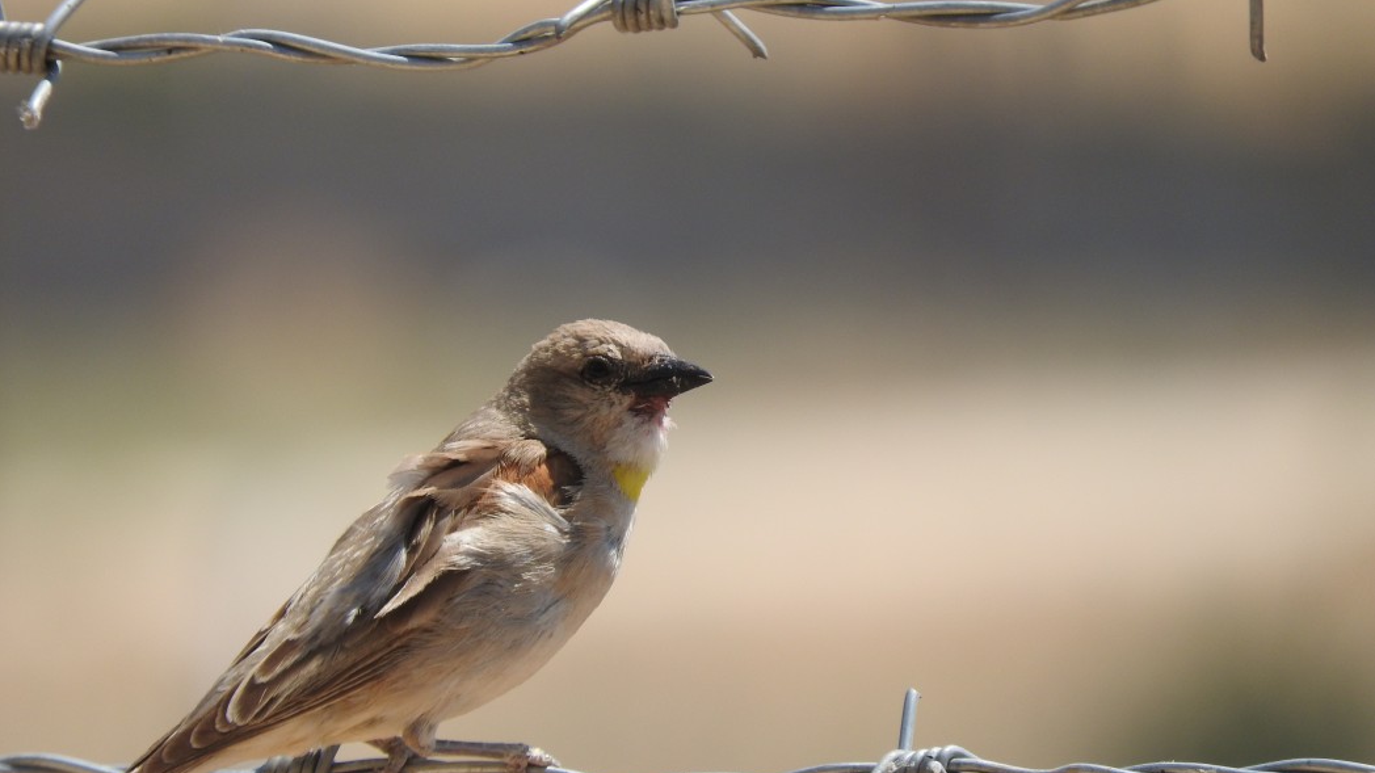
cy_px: 486
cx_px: 688
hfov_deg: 1.8
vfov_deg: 1.0
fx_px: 43779
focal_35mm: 1201
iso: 100
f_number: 5.6
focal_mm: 197.1
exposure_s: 1/640
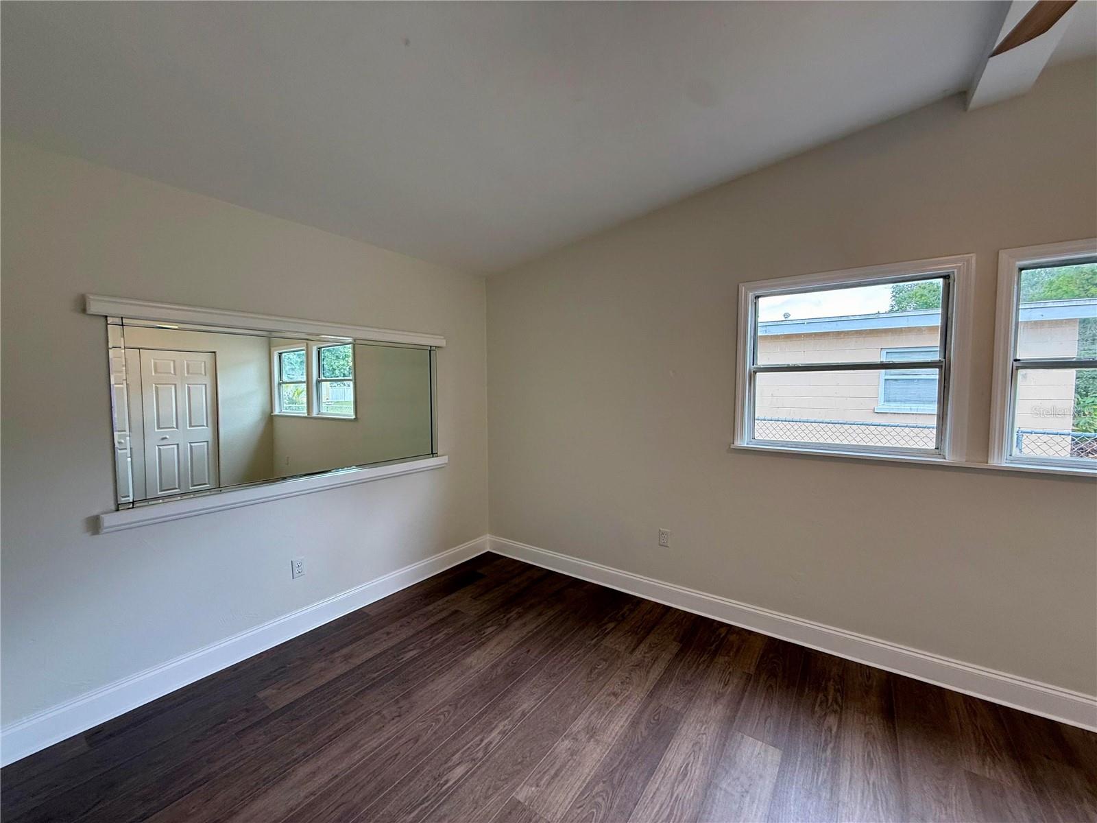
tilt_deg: -2.9
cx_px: 548
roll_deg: +0.2
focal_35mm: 14
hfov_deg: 102.1
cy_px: 412
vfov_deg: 85.7
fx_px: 444
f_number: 2.2
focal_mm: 2.22
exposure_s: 1/125
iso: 100
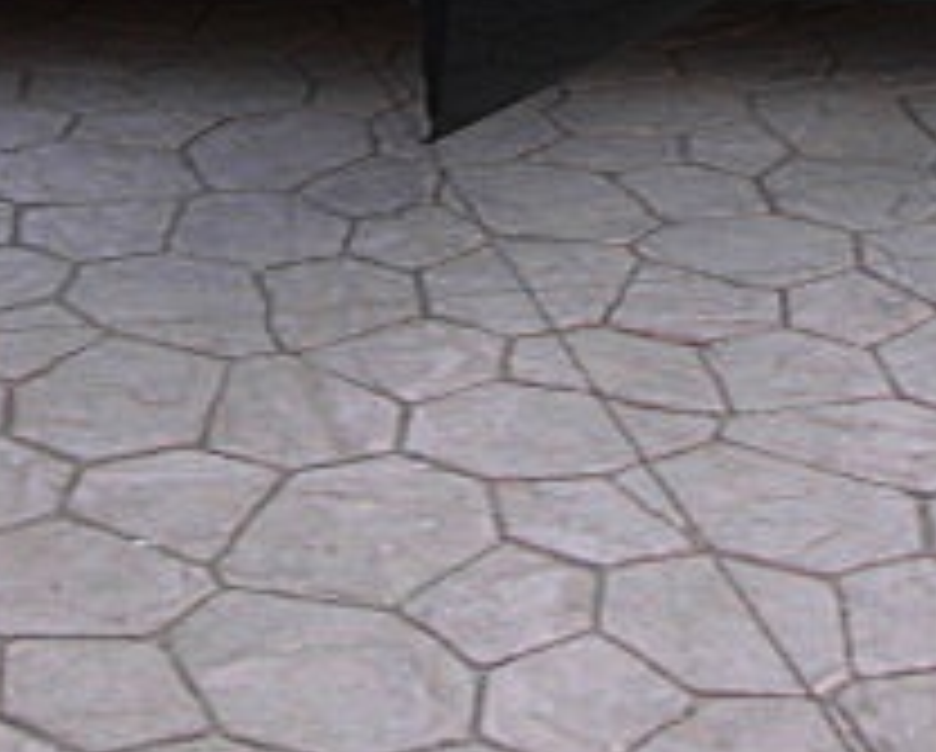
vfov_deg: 13.6
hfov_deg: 17.7
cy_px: -320
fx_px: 2996
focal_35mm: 108
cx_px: 374
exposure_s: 1/60
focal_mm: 6.3
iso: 50
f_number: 2.8
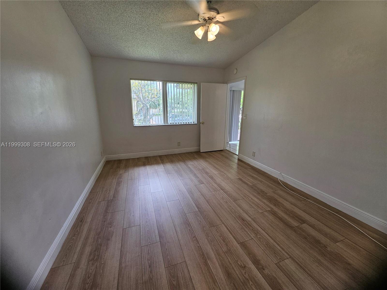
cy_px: 145
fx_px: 145
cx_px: 194
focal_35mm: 13
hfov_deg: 106.2
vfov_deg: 89.9
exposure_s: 1/60
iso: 32
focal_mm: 1.74
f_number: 2.2
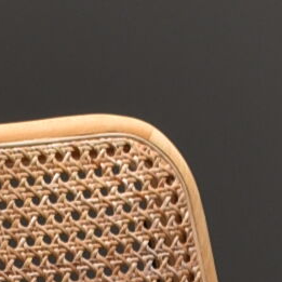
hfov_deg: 3.4
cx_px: 102
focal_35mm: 512
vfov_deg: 3.3
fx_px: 4718
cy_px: 959
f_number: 8
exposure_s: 1/200
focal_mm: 35
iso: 100
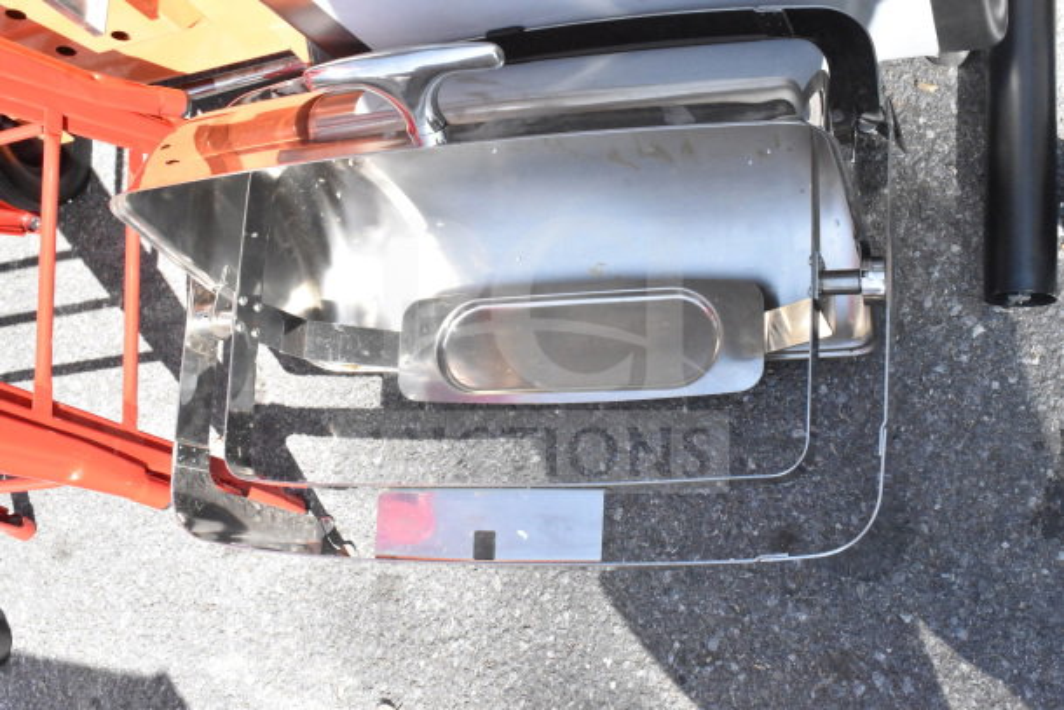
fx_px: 1197
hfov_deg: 47.9
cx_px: 532
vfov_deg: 33.0
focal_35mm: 40
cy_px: 355
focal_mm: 27
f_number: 16
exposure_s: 1/1000
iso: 6400
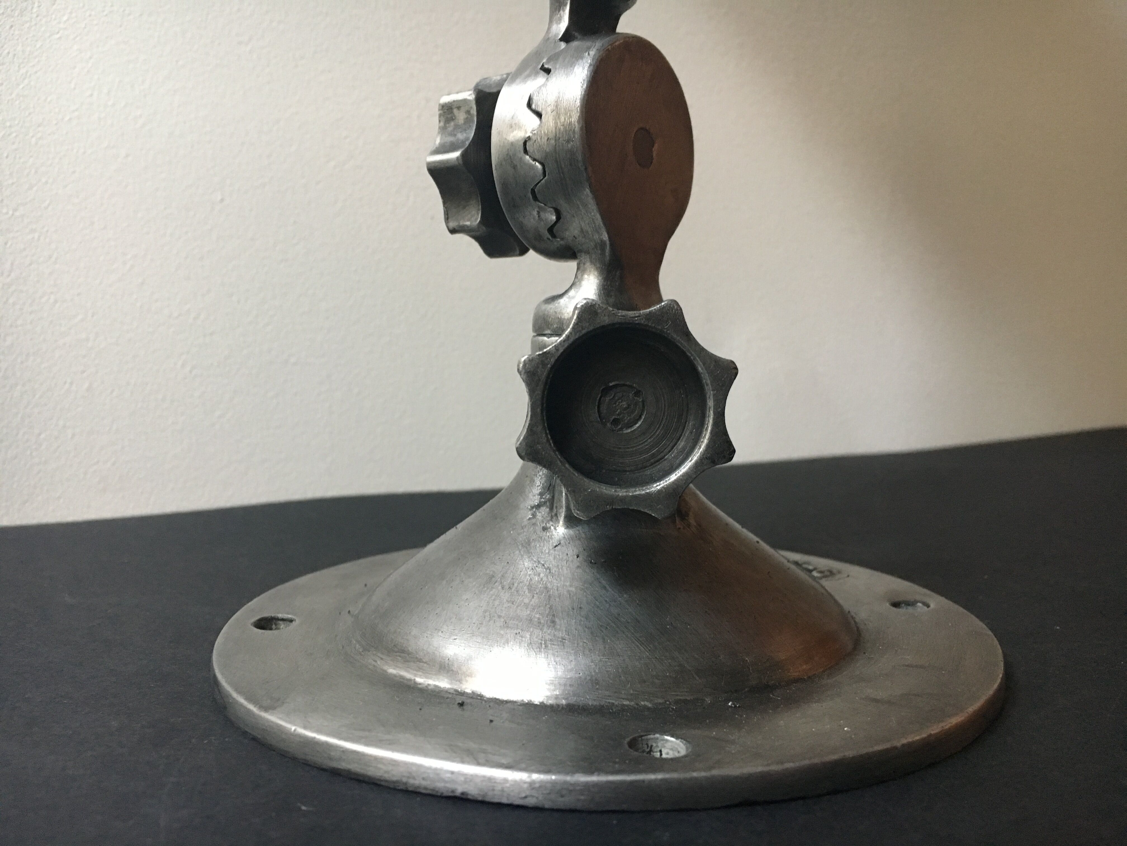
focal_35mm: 29
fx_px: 944
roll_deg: +1.8
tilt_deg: -3.8
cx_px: 564
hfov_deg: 61.7
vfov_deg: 48.2
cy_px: 423
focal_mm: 4.15
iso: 200
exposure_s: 1/33
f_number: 2.2
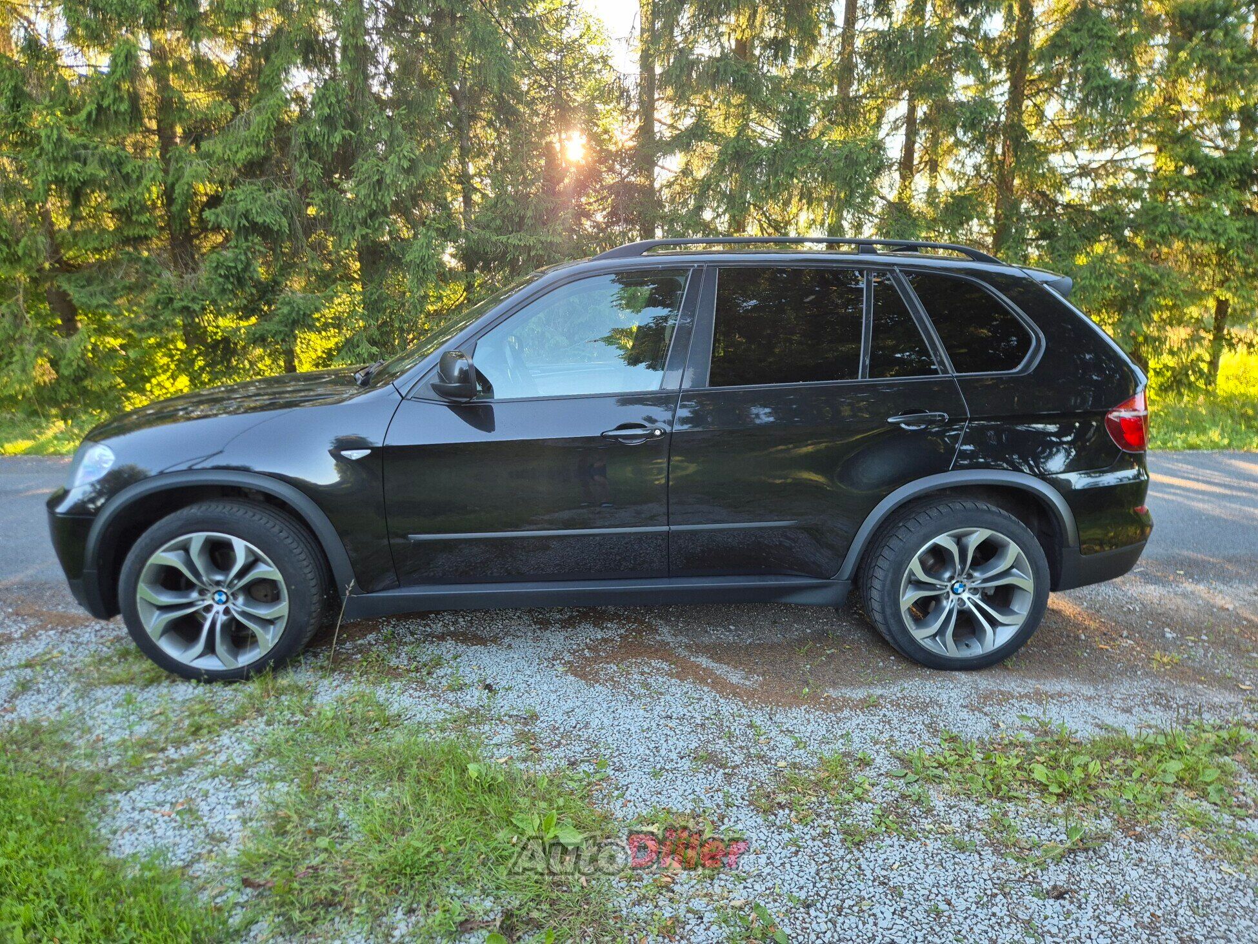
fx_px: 836
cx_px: 629
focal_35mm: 23
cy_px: 472
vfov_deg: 58.9
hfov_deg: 73.9
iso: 100
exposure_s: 1/180
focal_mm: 5.4
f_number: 1.8
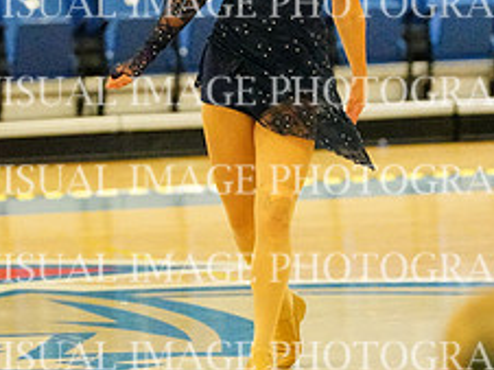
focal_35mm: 279
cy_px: 47
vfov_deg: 5.3
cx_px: 258
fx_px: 3977
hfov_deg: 7.1
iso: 25600
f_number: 2.8
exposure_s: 1/1600
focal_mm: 113
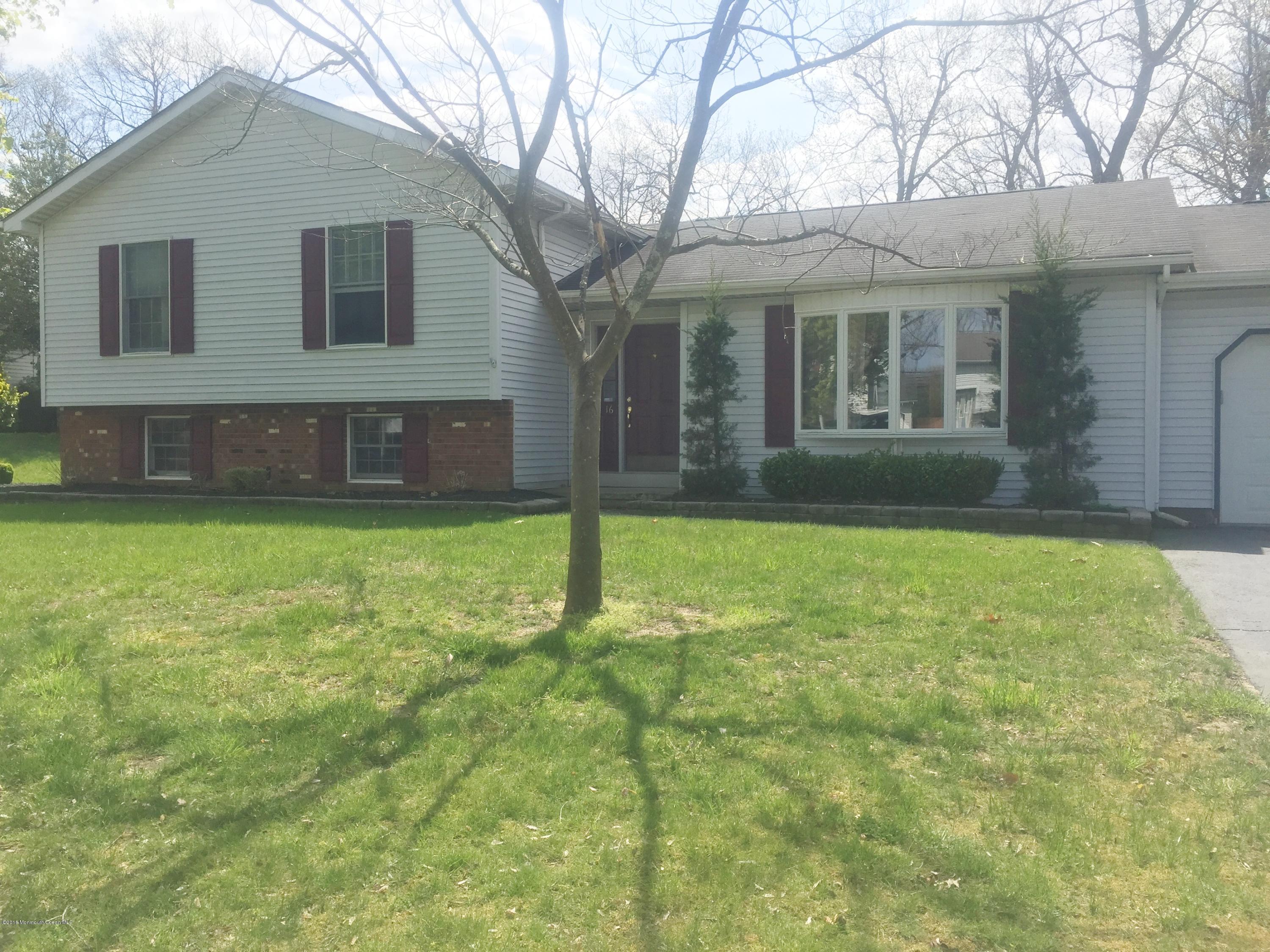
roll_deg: -1.6
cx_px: 635
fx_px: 1064
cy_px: 476
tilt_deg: +0.4
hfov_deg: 61.7
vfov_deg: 48.2
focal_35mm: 29
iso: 32
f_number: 2.2
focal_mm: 4.15
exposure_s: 1/1721
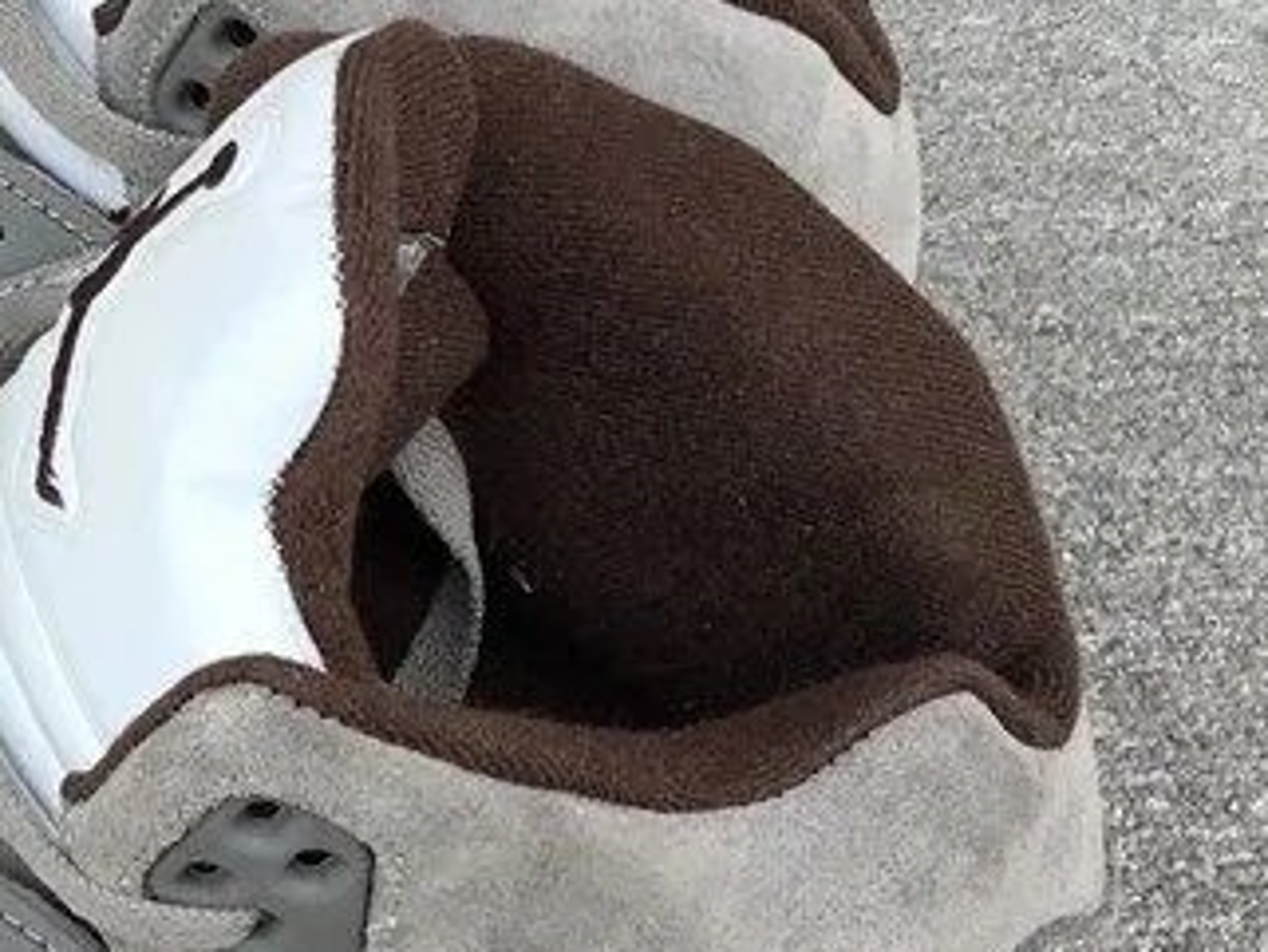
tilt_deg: -44.9
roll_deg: -4.9
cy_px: 571
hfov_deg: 21.6
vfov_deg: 17.0
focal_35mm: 87
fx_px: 3188
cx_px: -24
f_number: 2.4
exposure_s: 1/332
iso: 25
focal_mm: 3.3
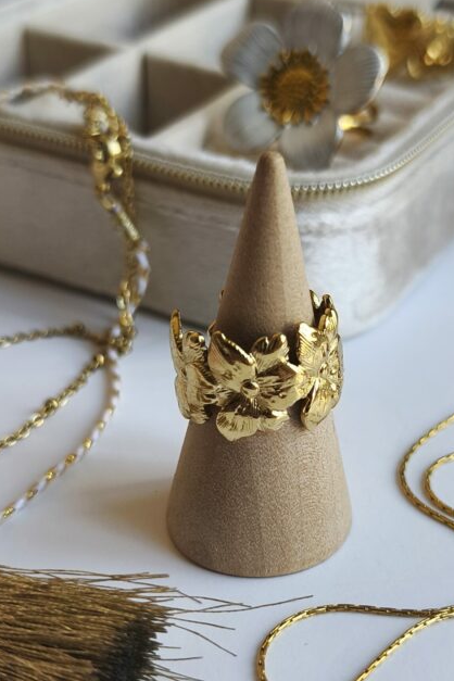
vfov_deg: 32.8
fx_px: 1154
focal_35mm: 61
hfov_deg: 22.2
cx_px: 269
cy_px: 403
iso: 200
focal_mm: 6.18
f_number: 1.65
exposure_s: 1/100
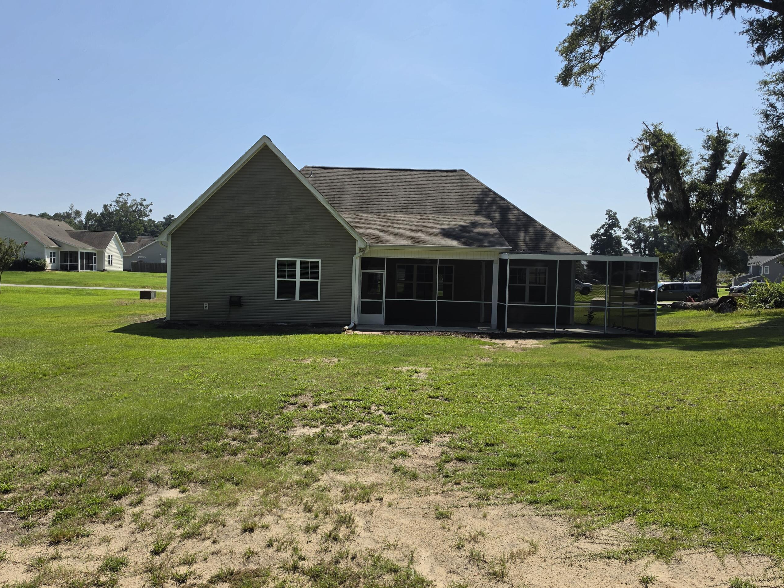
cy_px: 286
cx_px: 368
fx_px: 612
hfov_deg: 65.3
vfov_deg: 51.3
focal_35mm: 27
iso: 50
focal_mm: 6.5
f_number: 1.4
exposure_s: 1/7939
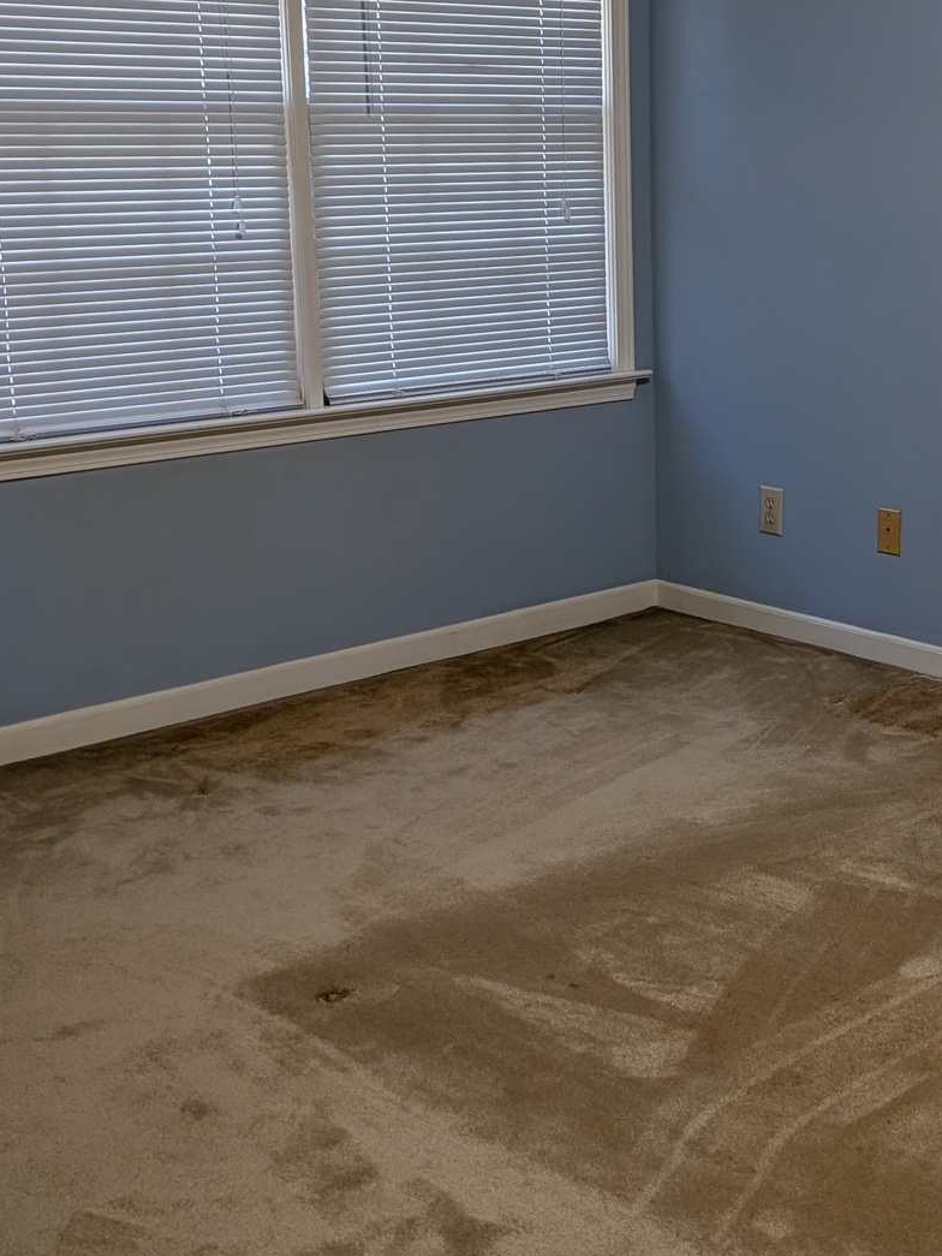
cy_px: 596
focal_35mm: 53
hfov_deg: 26.8
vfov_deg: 36.2
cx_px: 800
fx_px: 1923
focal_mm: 6.9
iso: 36
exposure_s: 1/120
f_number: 1.68
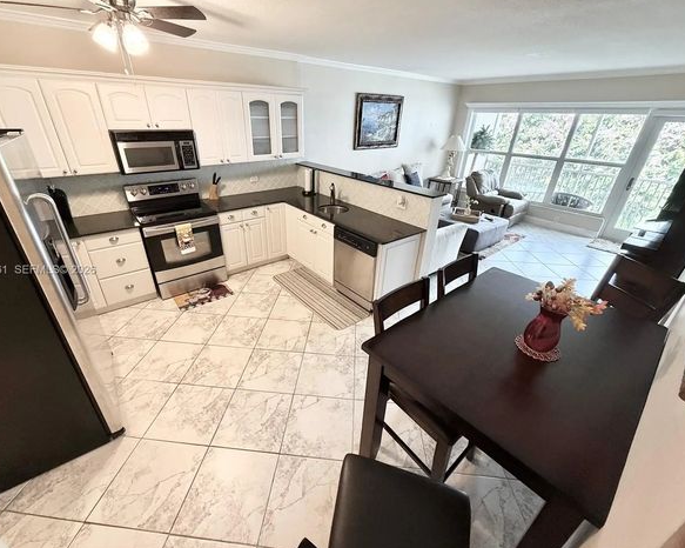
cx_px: 325
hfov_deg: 96.7
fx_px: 304
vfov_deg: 84.0
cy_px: 270
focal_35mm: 15
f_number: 2.2
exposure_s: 1/65
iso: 320
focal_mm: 2.22
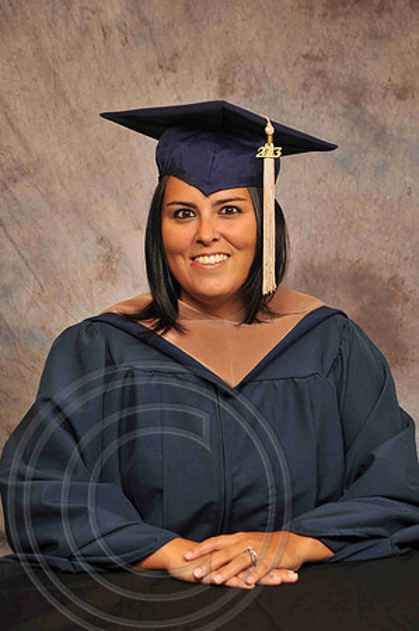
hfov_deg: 11.4
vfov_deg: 17.1
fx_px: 2100
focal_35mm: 120
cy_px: 316
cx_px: 210
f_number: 6.3
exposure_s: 1/60
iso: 200
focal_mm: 80
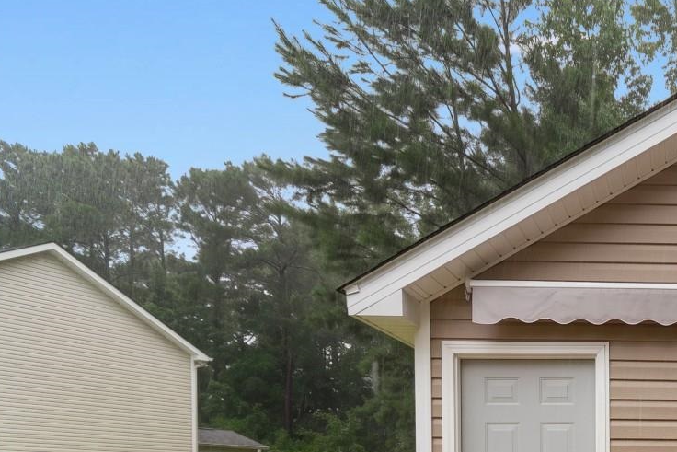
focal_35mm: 33
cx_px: 704
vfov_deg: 34.7
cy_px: 492
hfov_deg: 46.1
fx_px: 621
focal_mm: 10
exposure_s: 1/80
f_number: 4.5
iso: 100
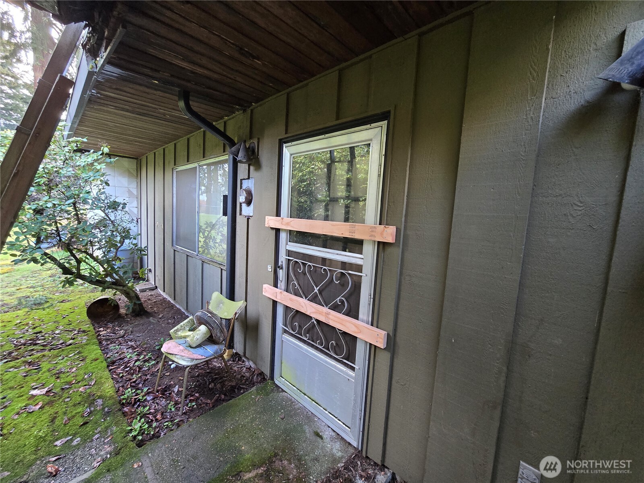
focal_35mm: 13
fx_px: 242
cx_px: 322
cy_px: 242
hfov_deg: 106.2
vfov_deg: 89.9
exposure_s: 1/60
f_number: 2.2
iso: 500
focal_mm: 2.2
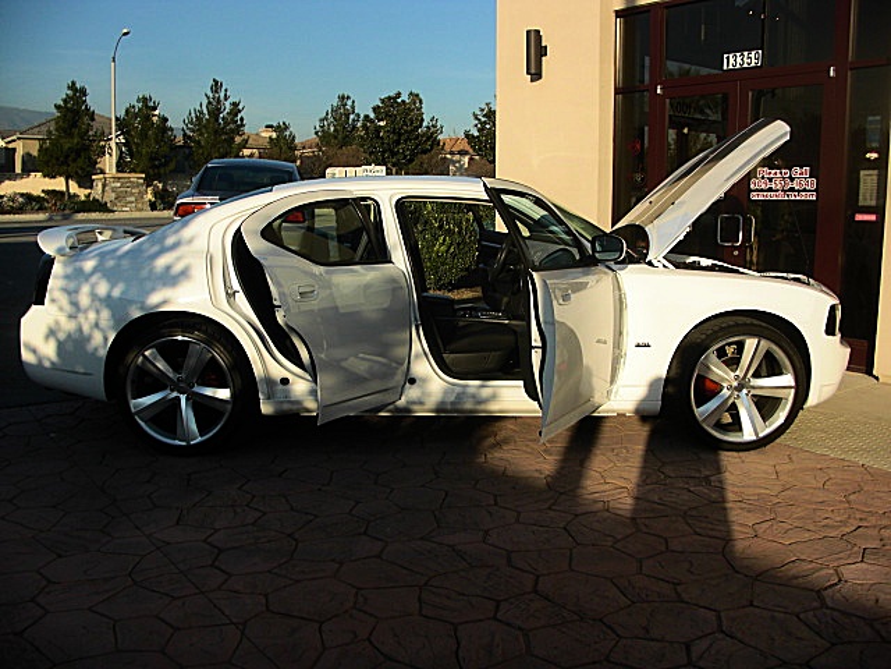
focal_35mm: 36
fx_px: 927
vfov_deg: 39.7
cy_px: 334
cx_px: 446
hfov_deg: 51.4
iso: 50
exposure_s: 1/160
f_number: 7.9
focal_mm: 6.3
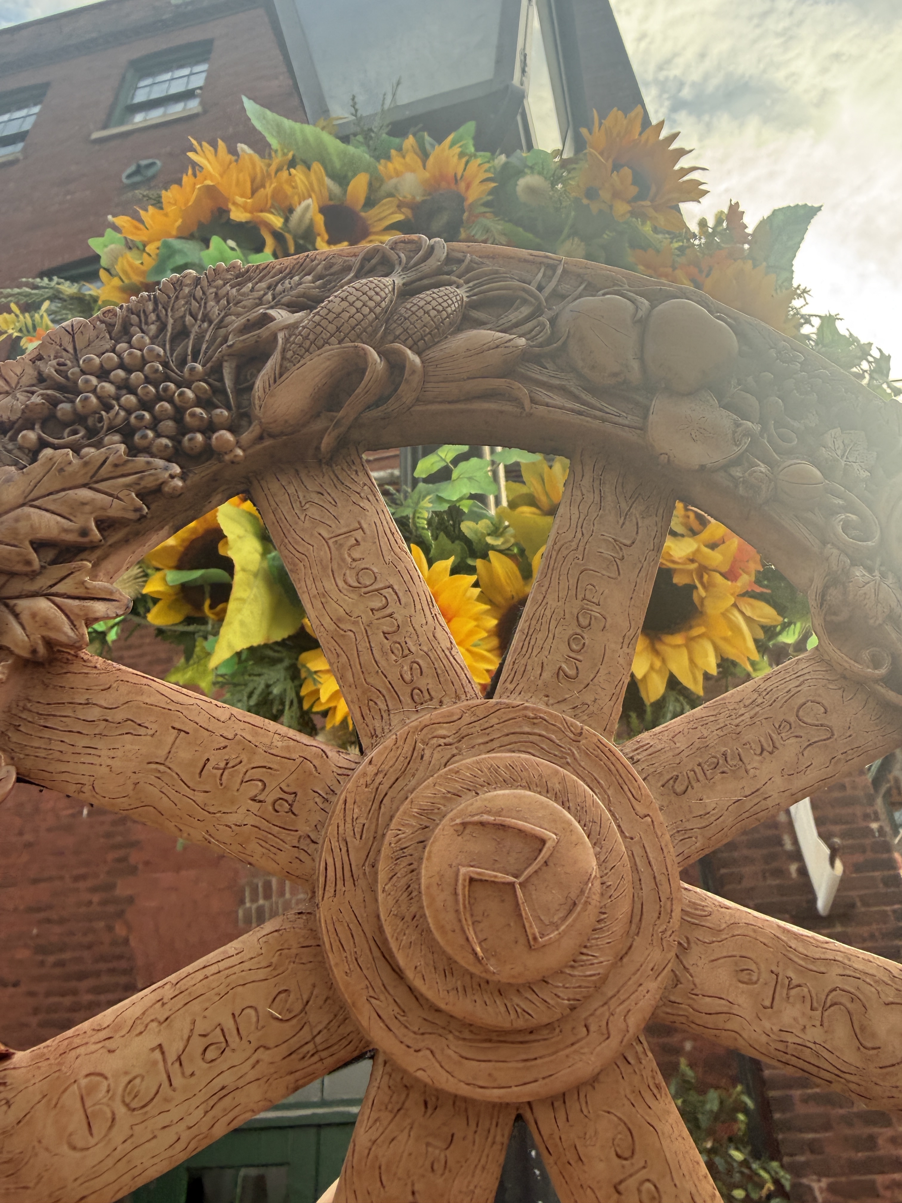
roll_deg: +2.4
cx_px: 451
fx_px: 834
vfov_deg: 71.6
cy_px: 602
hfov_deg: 56.8
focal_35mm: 24
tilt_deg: +35.7
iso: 50
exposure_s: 1/284
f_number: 2.2
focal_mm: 2.22
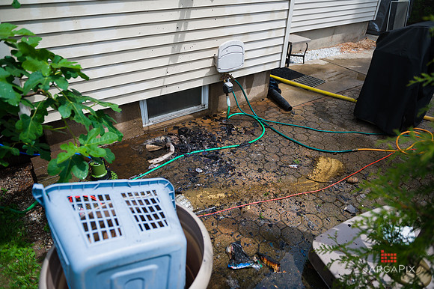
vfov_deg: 53.1
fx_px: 289
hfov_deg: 73.8
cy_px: 144
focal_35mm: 24
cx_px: 217
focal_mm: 24
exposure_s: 1/2500
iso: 200
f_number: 3.2
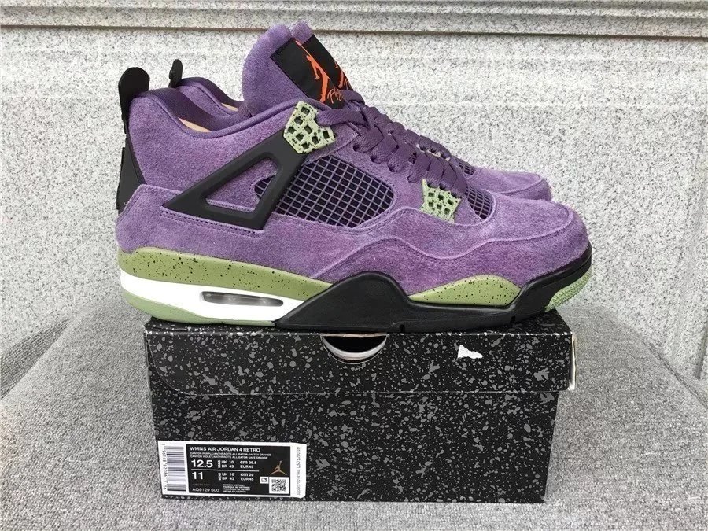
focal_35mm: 31
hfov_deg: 58.4
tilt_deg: -19.7
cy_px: 266
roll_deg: -0.6
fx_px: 634
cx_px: 354
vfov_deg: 45.4
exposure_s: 1/116
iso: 25
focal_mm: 3.3
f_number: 2.4
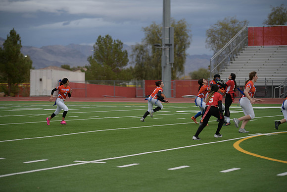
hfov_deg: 17.1
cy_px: 96
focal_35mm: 120
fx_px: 957
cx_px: 144
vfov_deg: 11.4
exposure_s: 1/200
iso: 140
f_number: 2.8
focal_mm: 120
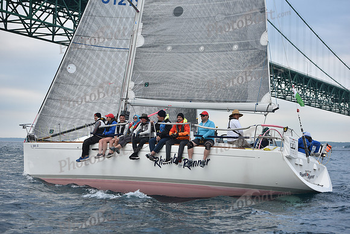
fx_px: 681
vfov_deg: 19.5
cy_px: 117
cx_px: 175
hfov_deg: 28.8
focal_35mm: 70
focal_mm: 70
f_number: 3.5
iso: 500
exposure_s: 1/640
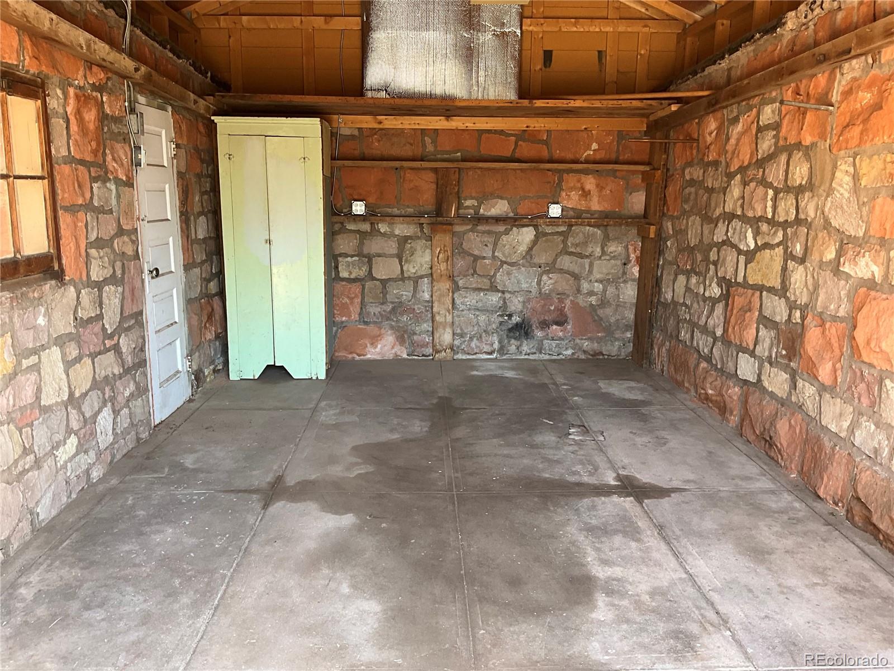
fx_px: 749
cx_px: 447
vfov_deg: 48.2
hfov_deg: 61.7
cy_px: 336
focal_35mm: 29
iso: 50
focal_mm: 3
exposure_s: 1/122
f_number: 1.8
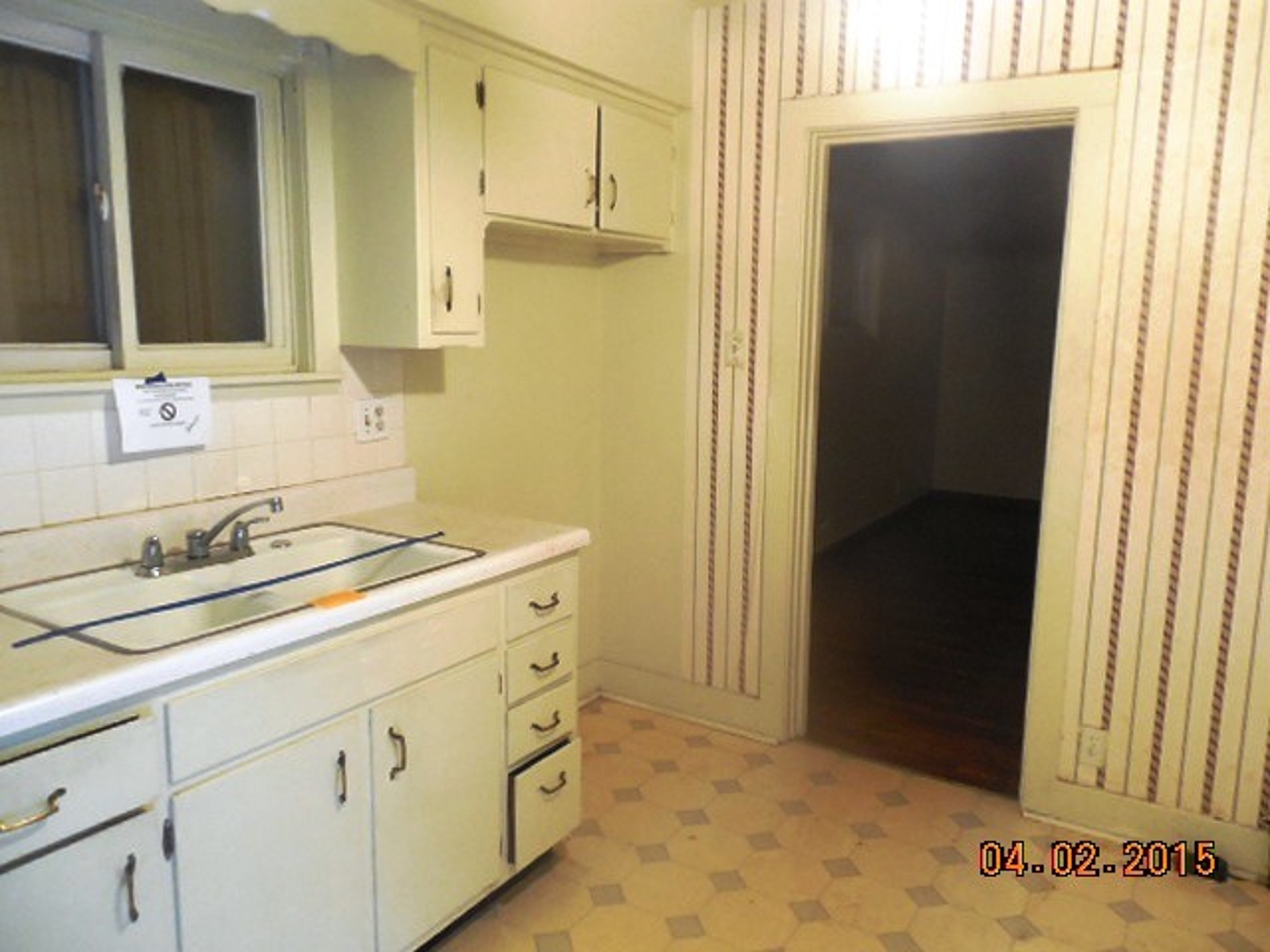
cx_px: 635
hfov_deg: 69.4
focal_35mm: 25
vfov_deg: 54.9
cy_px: 476
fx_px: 917
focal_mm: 4.5
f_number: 3.3
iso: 450
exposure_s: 1/8
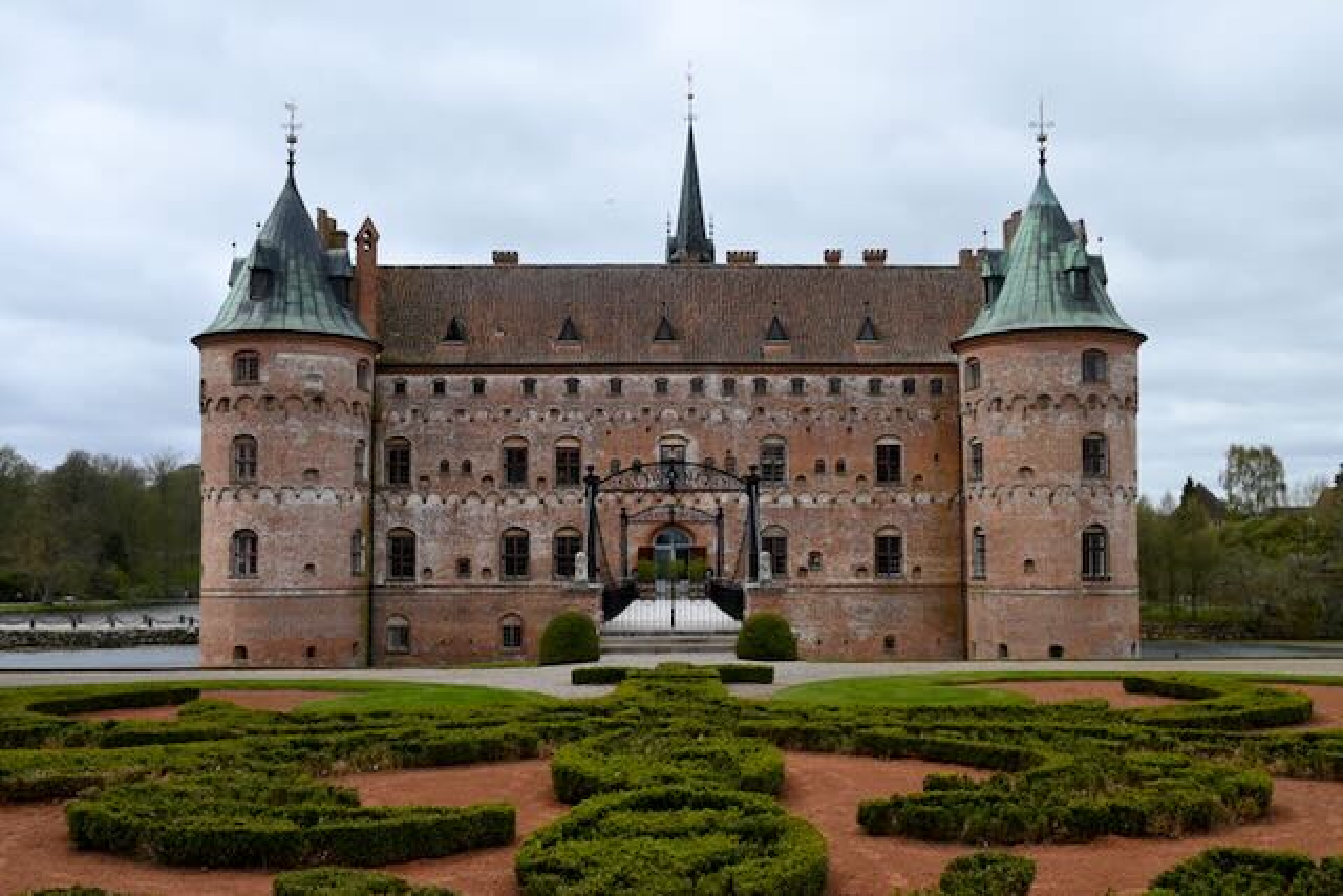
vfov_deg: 36.2
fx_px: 1371
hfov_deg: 52.2
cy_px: 448
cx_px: 672
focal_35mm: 37
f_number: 7.1
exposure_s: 1/200
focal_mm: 24.5
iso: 100
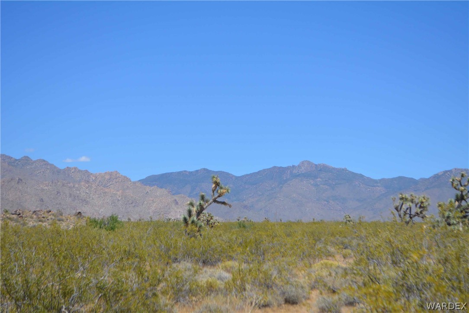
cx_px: 234
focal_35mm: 82
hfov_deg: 24.6
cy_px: 156
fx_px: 1075
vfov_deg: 16.6
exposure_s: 1/2000
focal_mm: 55
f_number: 7.1
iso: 400
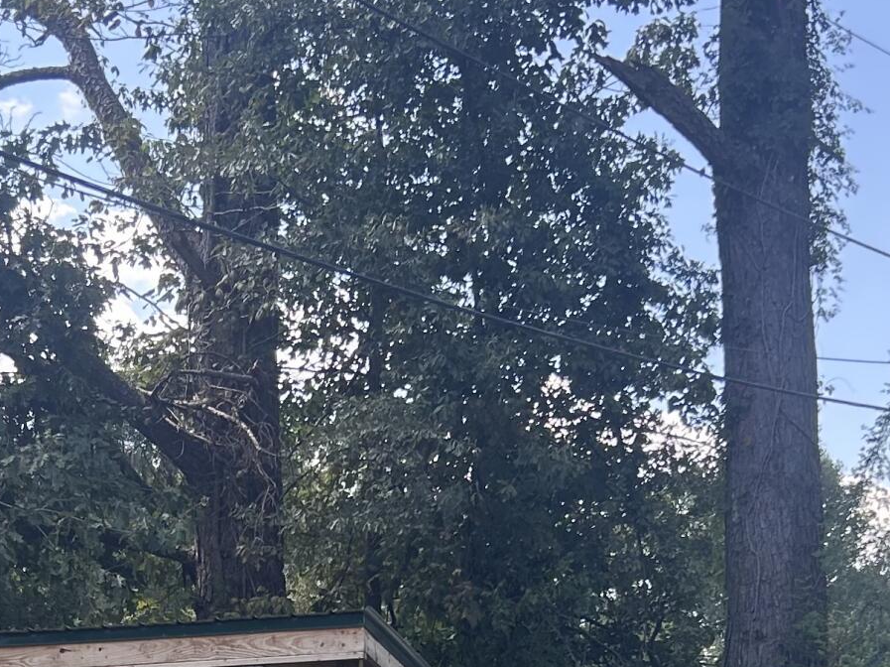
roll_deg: +1.7
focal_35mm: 87
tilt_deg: -0.7
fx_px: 2236
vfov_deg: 16.0
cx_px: 275
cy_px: 903
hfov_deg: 22.4
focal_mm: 5.7
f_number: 1.5
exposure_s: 1/628
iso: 50
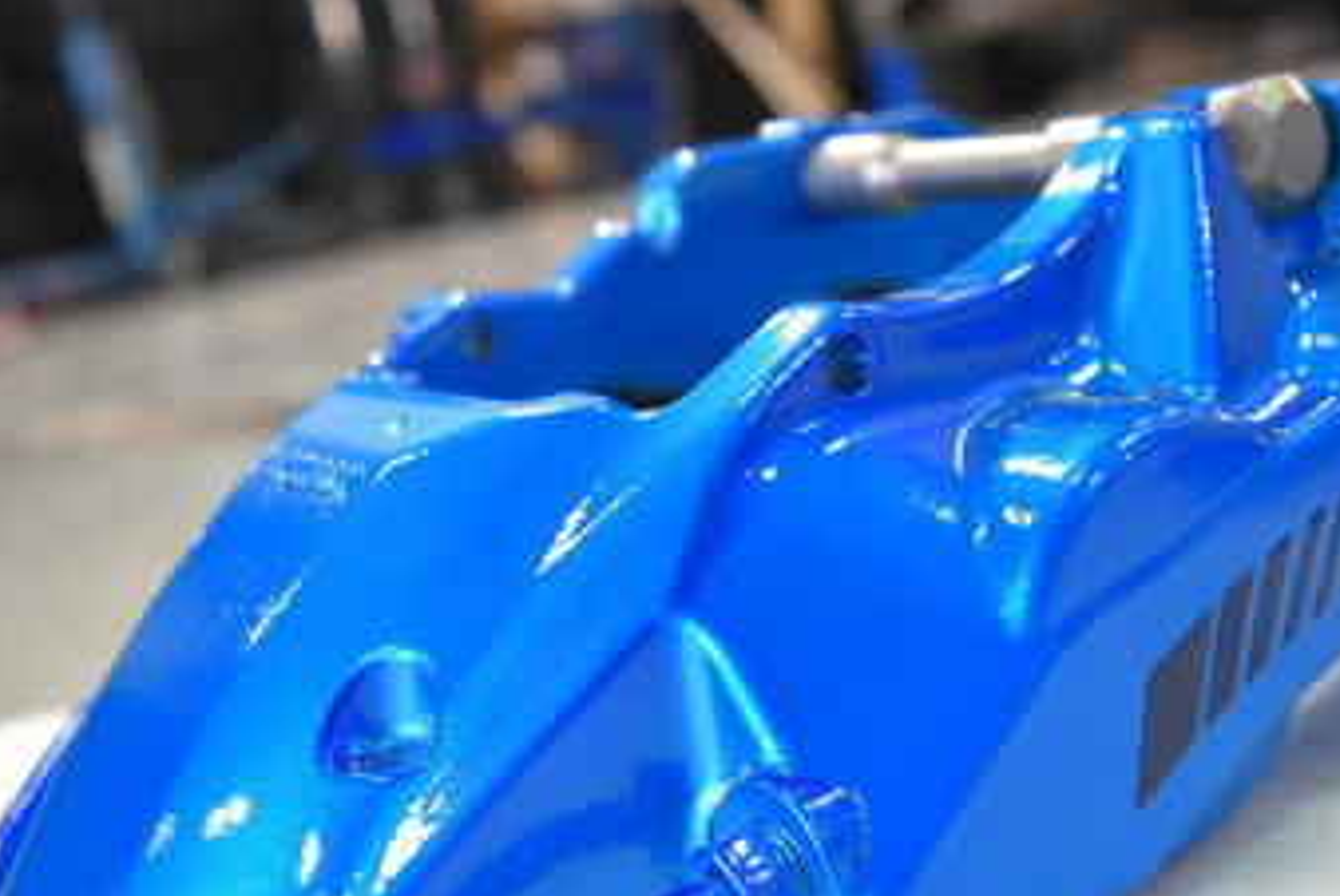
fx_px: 1751
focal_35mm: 47
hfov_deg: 41.6
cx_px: 844
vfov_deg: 28.3
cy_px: 654
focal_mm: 20
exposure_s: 1/125
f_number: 4
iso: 1600
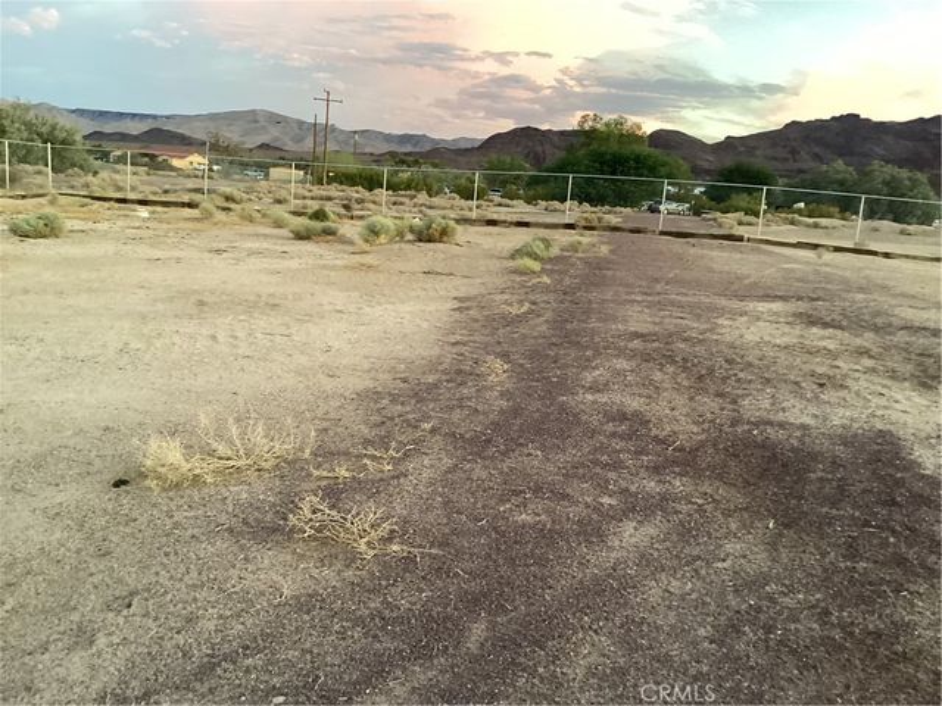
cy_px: 353
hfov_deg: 58.4
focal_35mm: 31
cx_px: 471
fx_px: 844
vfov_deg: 45.4
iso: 250
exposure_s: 1/60
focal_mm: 3.3
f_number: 2.4
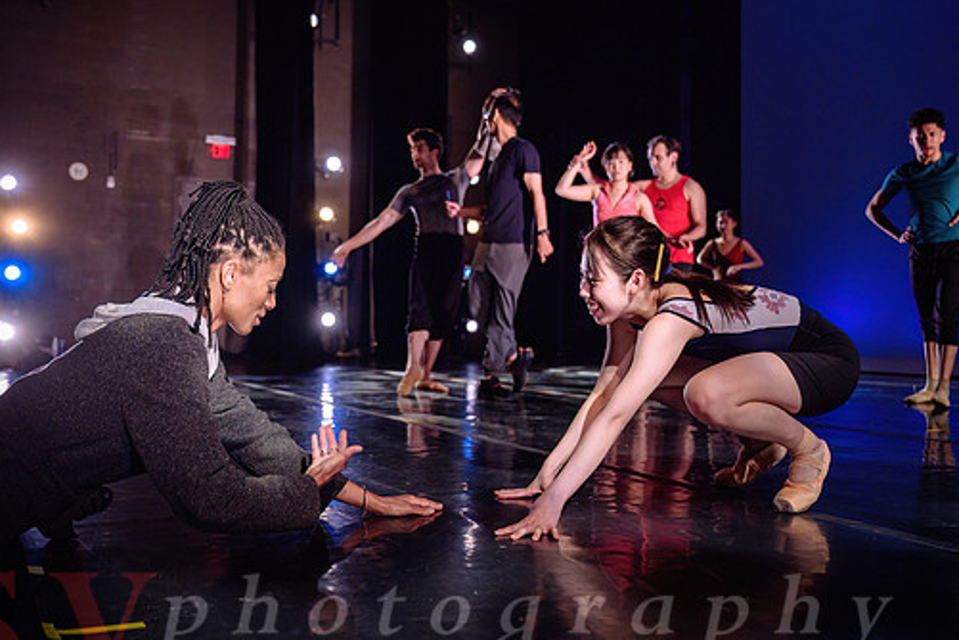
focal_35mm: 36
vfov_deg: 36.9
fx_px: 959
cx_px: 460
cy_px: 325
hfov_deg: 53.1
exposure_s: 1/250
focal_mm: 29
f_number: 2.8
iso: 1600
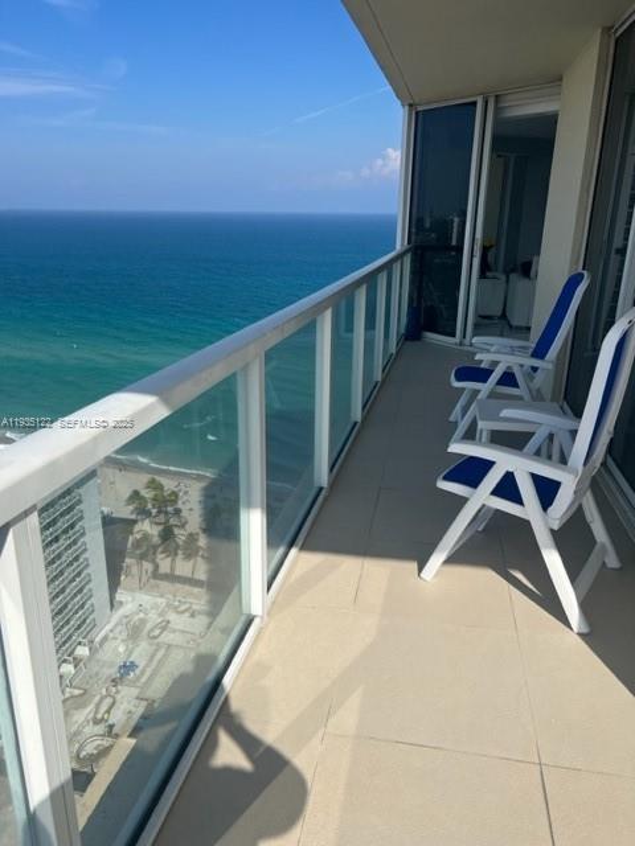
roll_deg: -0.8
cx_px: 318
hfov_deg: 53.1
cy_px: 423
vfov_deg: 67.3
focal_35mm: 26
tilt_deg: -17.7
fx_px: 636
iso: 50
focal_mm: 5.7
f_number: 1.5
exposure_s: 1/6211
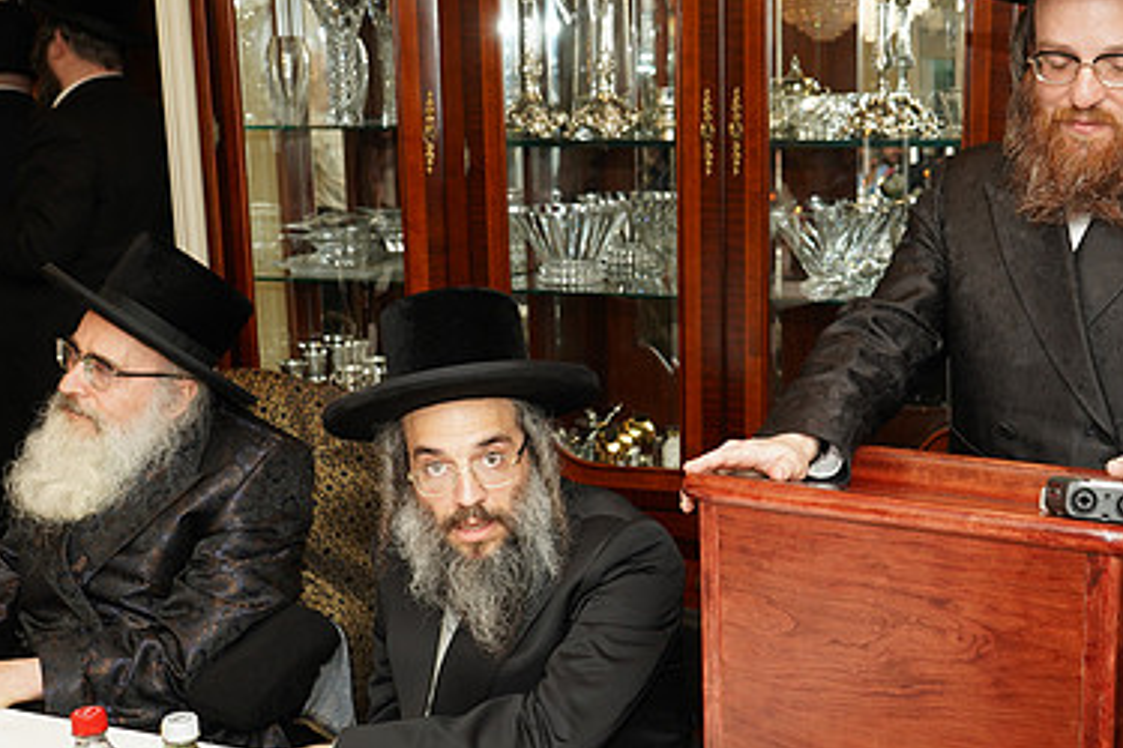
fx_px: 1497
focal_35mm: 48
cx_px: 686
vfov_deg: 28.0
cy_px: 423
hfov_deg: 40.9
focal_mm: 31
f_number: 5
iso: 640
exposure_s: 1/100
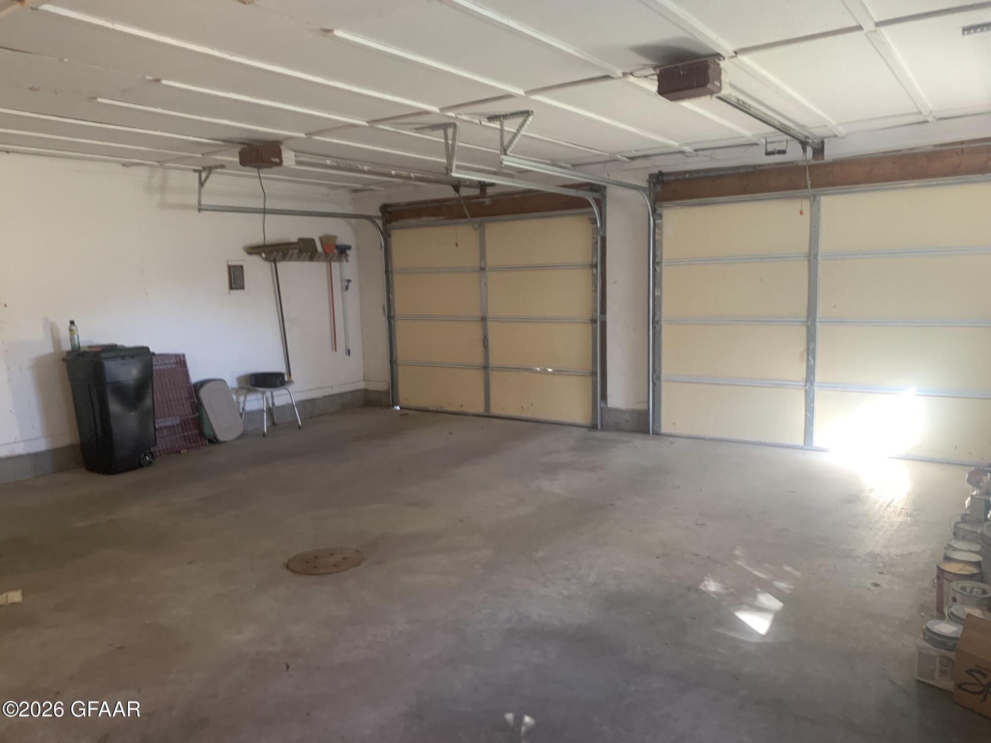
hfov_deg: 67.3
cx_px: 496
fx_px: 744
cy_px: 372
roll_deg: +1.1
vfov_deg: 53.1
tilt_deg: -8.8
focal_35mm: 26
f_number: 1.8
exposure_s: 1/60
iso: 160
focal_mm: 4.25
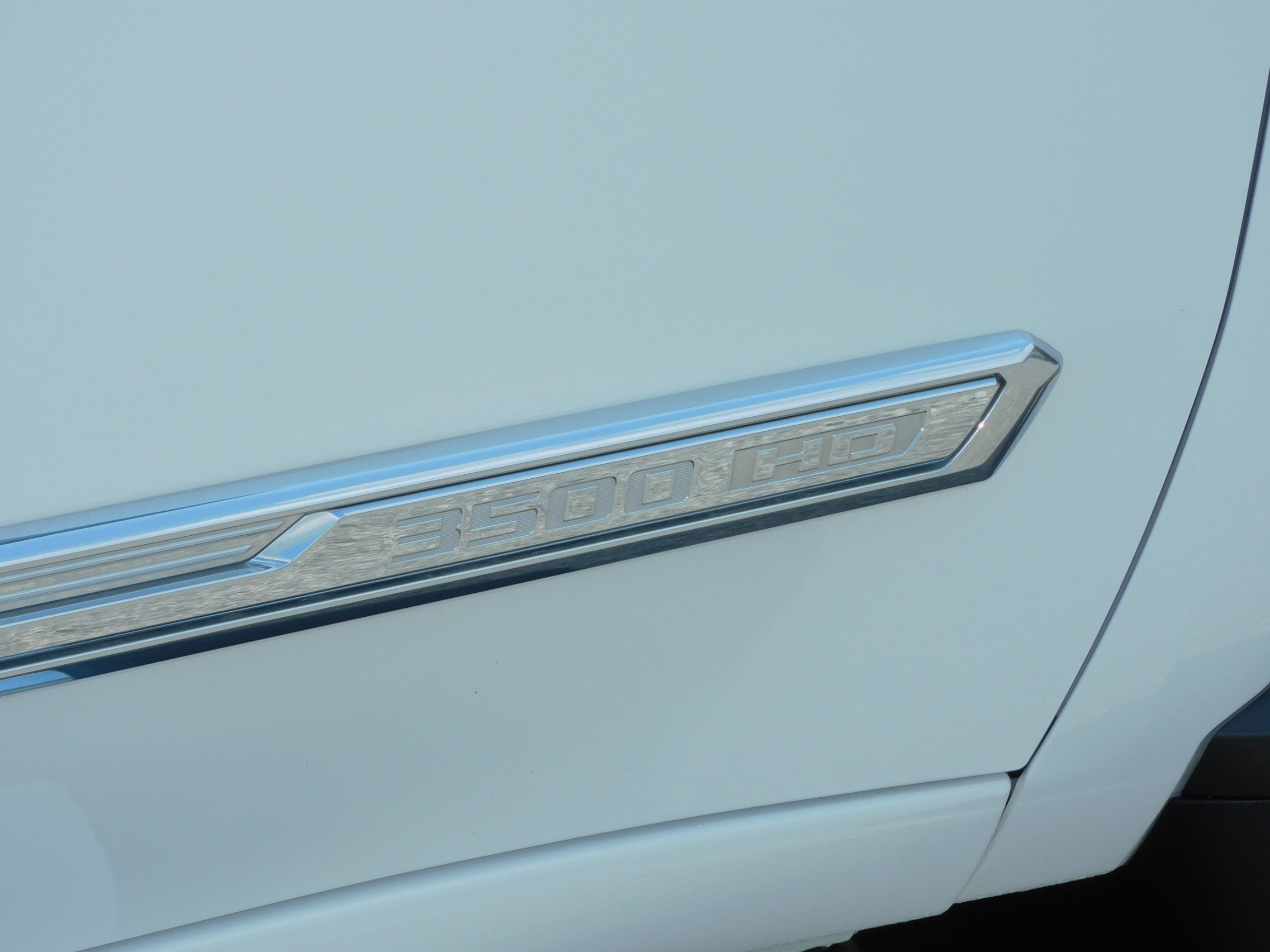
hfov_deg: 11.0
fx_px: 6604
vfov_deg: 8.2
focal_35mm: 180
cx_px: 635
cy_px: 476
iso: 125
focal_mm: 32.2
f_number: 5.3
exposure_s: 1/500
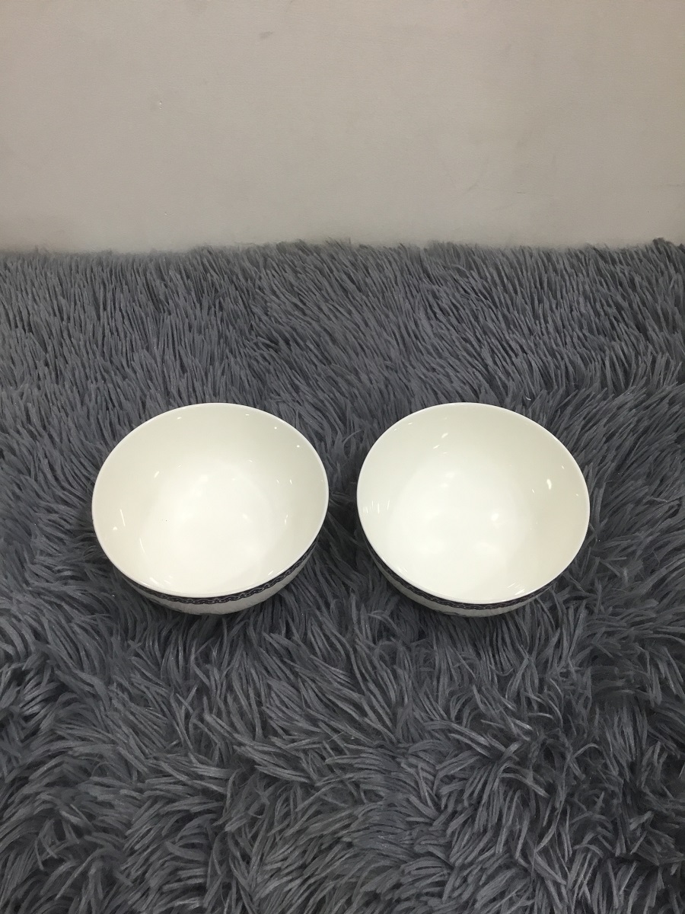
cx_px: 342
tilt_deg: -53.7
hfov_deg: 45.4
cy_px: 457
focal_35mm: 31
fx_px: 818
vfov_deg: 58.4
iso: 64
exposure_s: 1/33
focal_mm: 3.3
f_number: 2.4
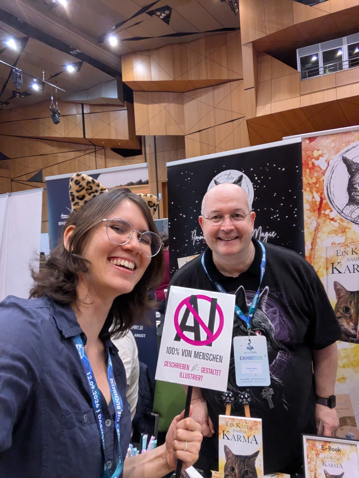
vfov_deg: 71.6
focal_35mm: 24
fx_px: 332
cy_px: 239
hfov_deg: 56.9
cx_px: 180
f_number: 2
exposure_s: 1/100
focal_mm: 2.51
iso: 599
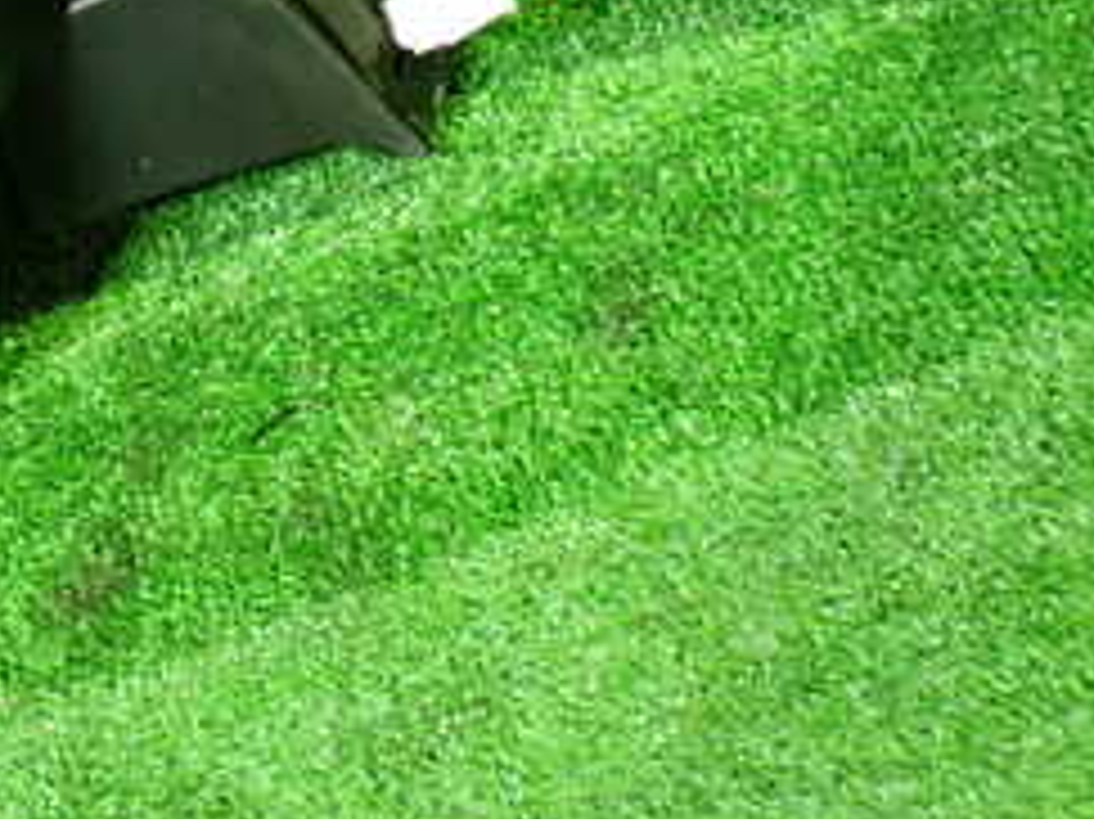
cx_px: 36
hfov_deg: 21.4
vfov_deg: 16.4
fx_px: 2811
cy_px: 90
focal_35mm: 89
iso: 800
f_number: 2.5
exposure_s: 1/25
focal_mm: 6.37
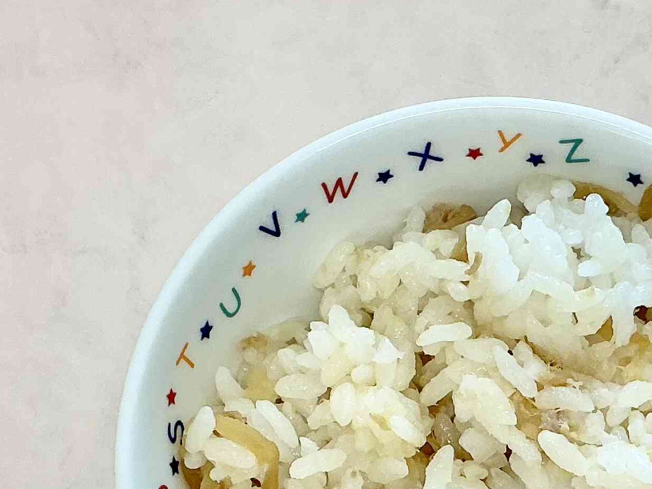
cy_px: 533
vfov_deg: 15.2
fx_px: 1789
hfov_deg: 20.4
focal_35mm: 95
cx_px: 512
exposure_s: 1/60
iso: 40
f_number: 1.8
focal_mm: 3
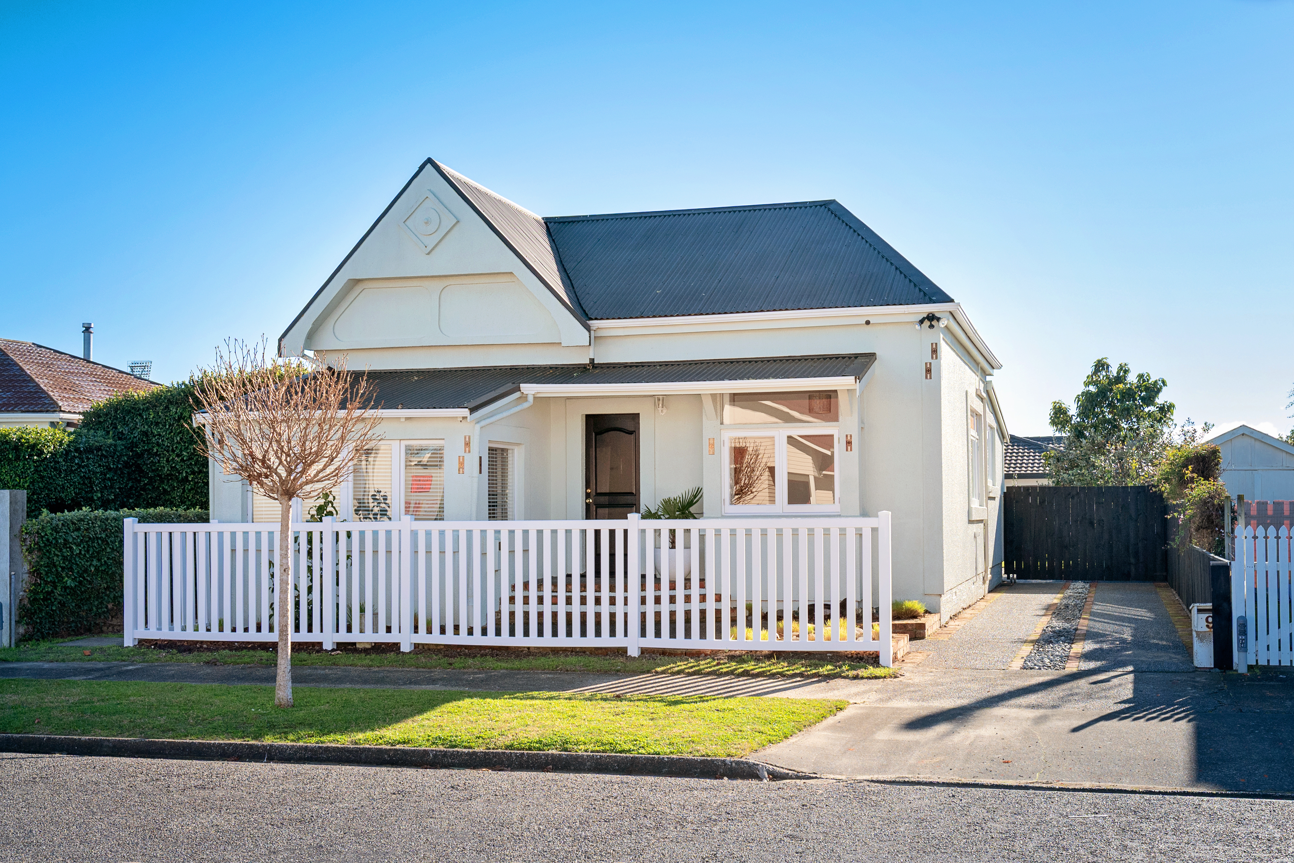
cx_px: 647
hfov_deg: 49.6
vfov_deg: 34.2
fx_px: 1402
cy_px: 432
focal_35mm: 39
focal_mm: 26
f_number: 9
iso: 320
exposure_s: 1/320
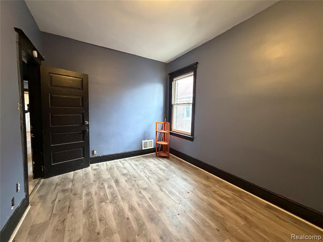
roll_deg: -1.5
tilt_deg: -4.3
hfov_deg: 102.1
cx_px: 162
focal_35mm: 14
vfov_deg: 85.7
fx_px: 131
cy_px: 121
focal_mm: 2.22
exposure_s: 1/60
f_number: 2.2
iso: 1000
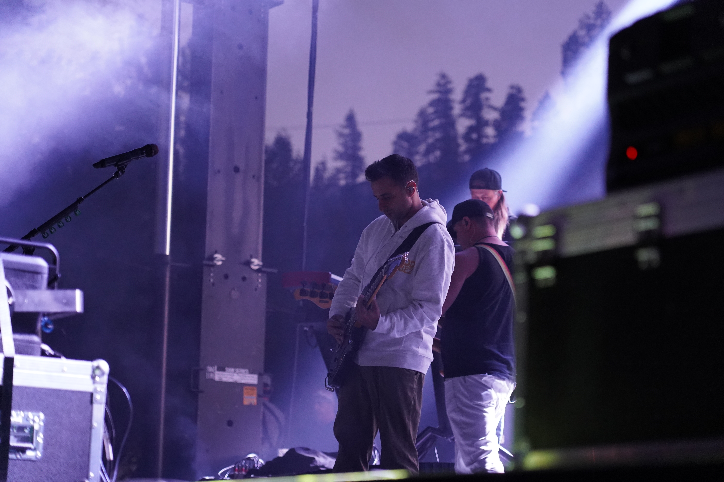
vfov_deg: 13.0
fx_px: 2112
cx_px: 362
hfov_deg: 19.5
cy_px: 241
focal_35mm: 105
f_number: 4
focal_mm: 105
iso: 5000
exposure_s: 1/160
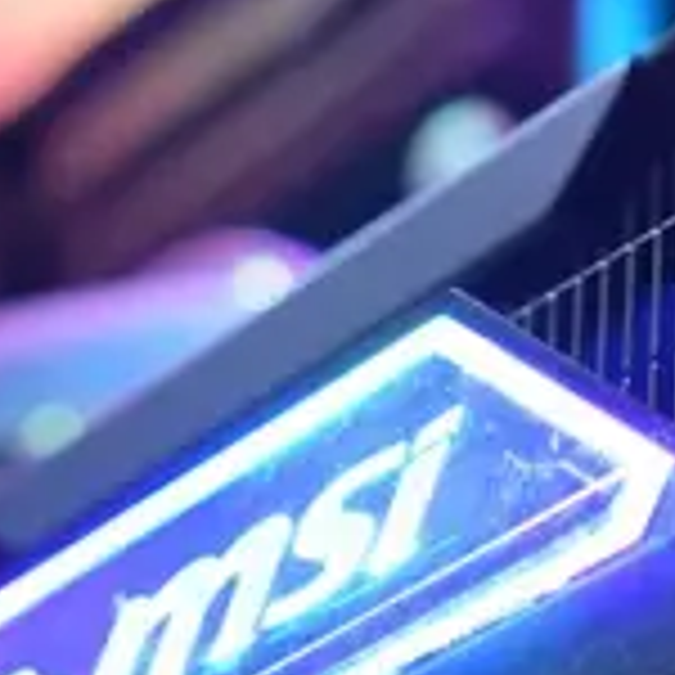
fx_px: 3856
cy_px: 907
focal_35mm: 175
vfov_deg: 9.8
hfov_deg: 10.0
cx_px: 495
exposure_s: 1/8
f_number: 3.8
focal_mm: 21
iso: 1600
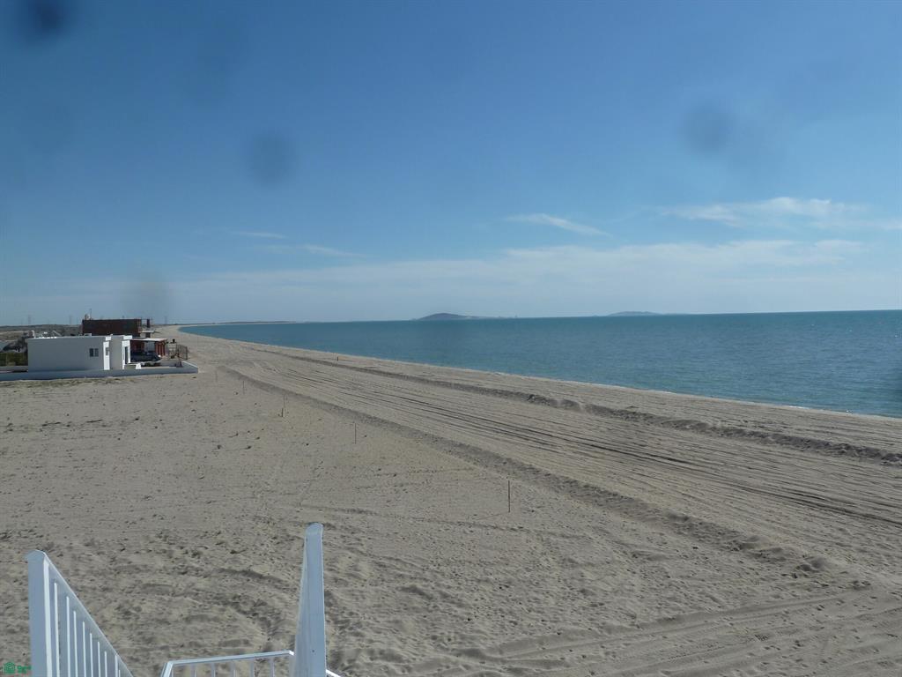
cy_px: 338
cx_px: 451
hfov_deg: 61.7
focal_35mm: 29
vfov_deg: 48.2
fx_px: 756
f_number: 5.6
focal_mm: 4.7
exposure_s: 1/800
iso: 80
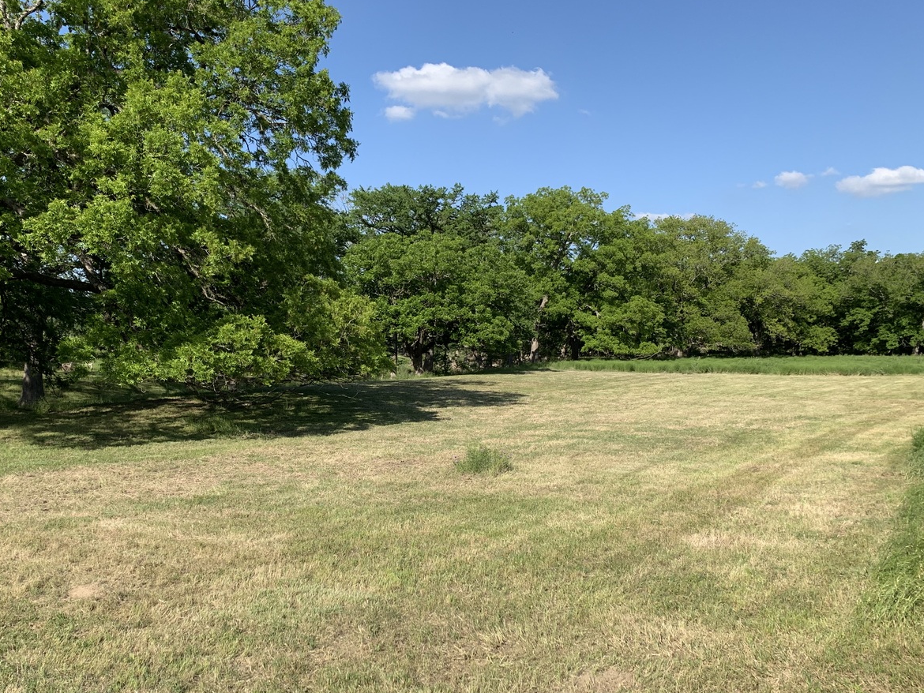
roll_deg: -0.4
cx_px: 386
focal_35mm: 32
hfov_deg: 56.5
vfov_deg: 44.0
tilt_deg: -4.7
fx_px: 854
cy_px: 414
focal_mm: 4.25
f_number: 1.8
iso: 25
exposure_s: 1/1748
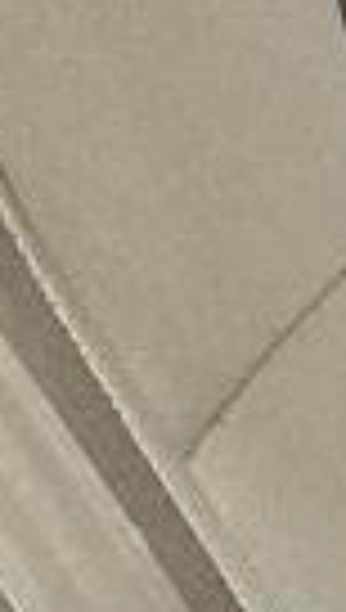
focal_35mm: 167
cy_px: 461
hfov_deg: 6.0
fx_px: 2710
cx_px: 1433
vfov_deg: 12.8
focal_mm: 6.76
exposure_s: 1/90
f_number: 1.78
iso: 200
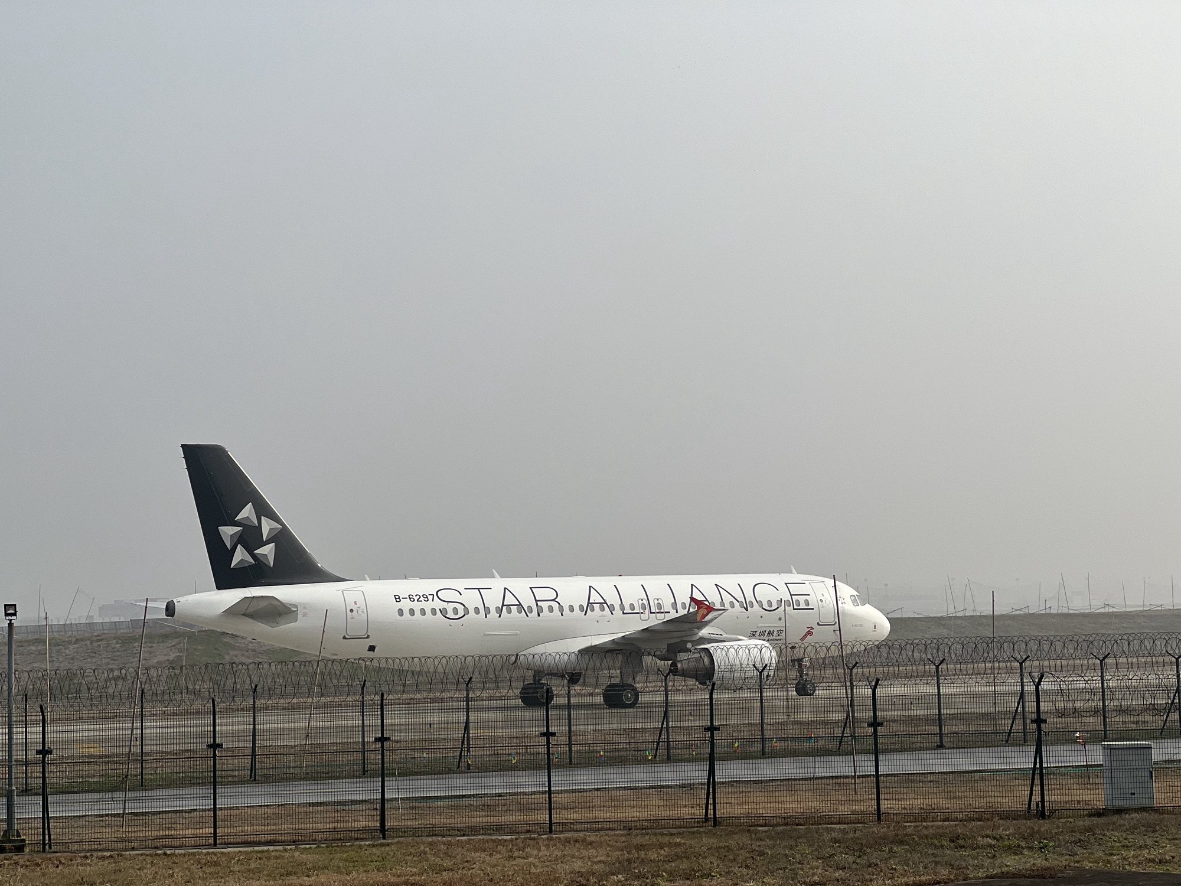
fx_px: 2627
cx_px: 590
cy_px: 443
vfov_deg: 19.1
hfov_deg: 25.3
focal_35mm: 77
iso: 32
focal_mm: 9
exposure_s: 1/1292
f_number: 2.8
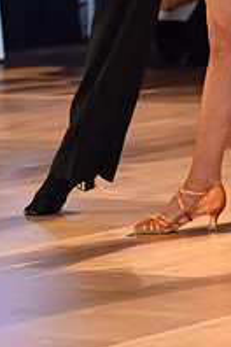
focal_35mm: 366
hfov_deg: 3.8
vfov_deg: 5.6
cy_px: -154
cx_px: 181
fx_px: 3522
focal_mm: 125
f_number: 4.5
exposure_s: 1/250
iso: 2000
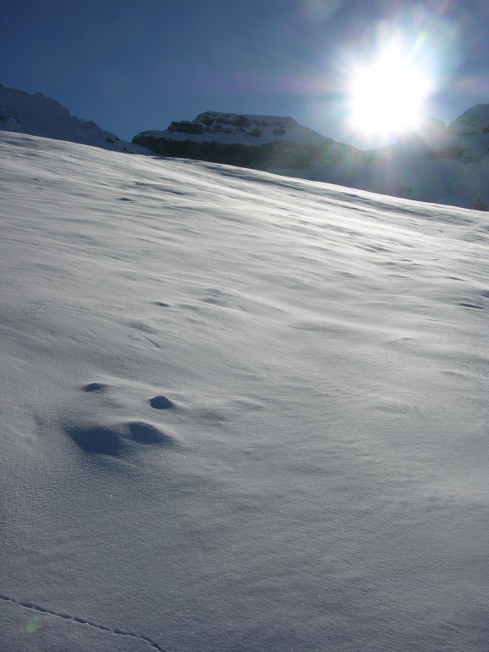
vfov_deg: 52.6
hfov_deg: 40.7
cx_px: 244
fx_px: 659
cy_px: 326
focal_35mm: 35
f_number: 8
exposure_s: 1/712
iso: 50
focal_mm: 8.9
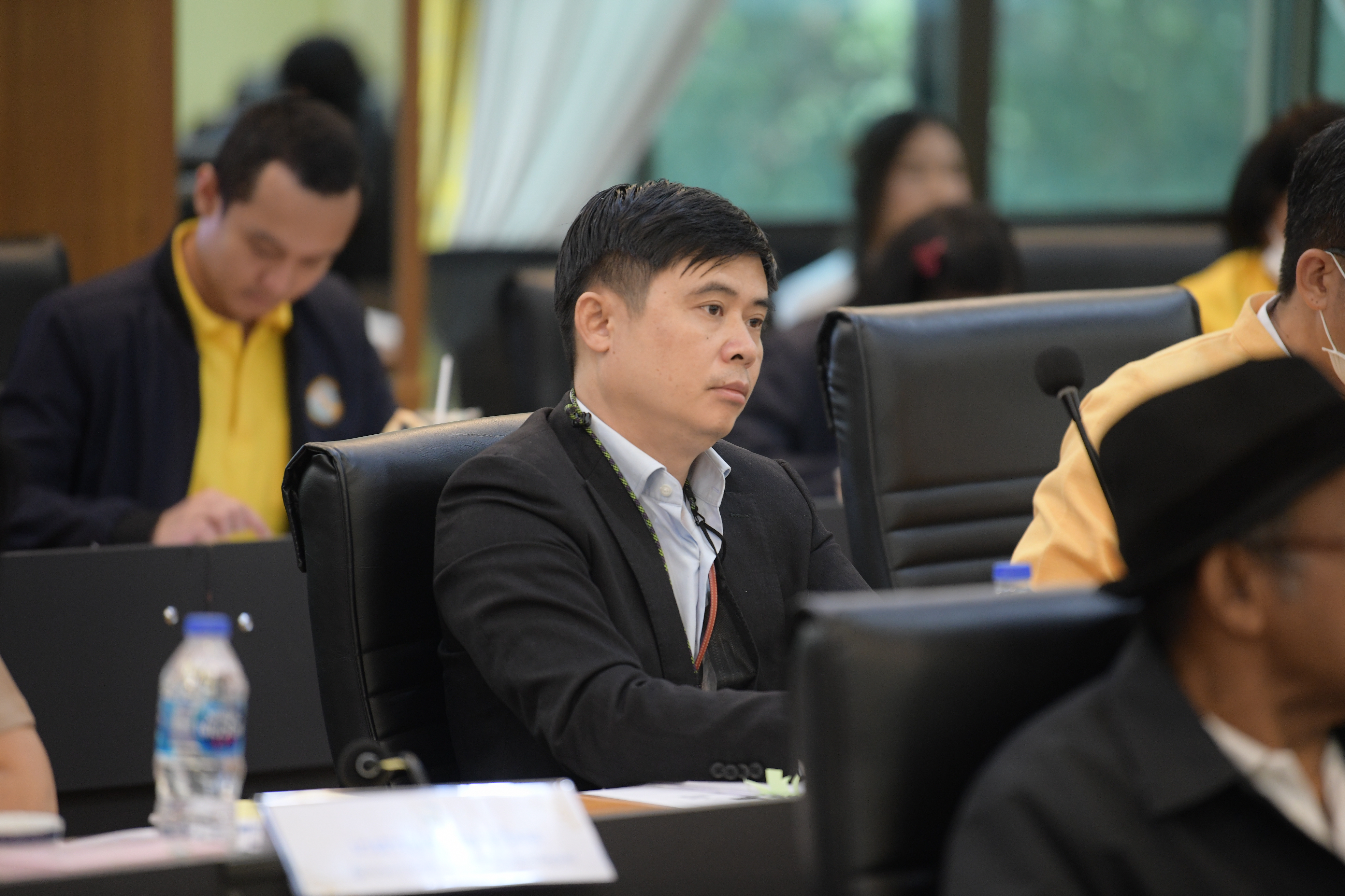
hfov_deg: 10.3
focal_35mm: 200
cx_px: 672
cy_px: 448
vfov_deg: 6.9
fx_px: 7472
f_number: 2.8
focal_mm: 200
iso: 1600
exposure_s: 1/125
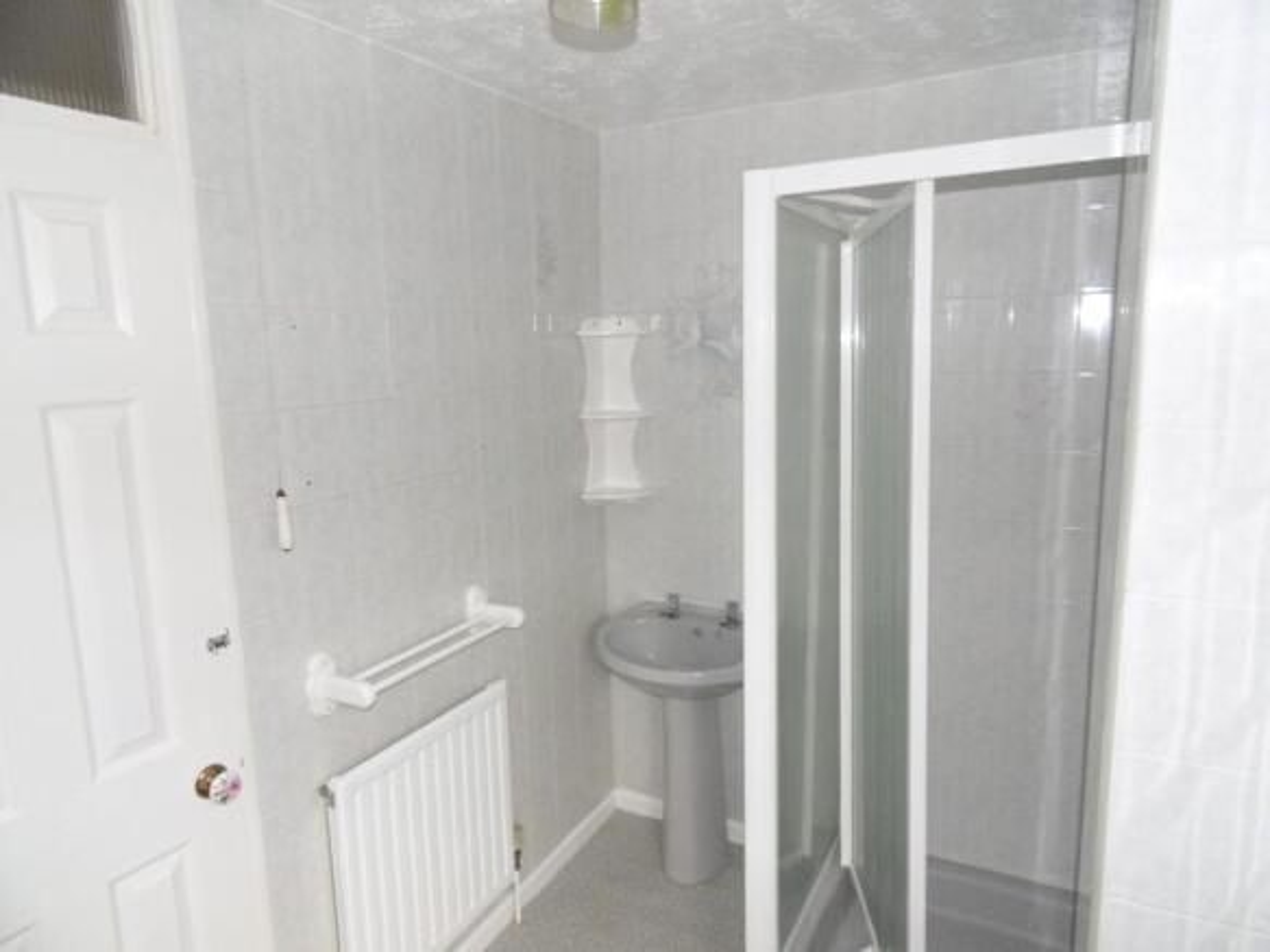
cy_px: 476
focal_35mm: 22
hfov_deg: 76.4
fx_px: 807
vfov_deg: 61.1
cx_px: 635
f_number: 3
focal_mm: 4
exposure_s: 1/60
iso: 200
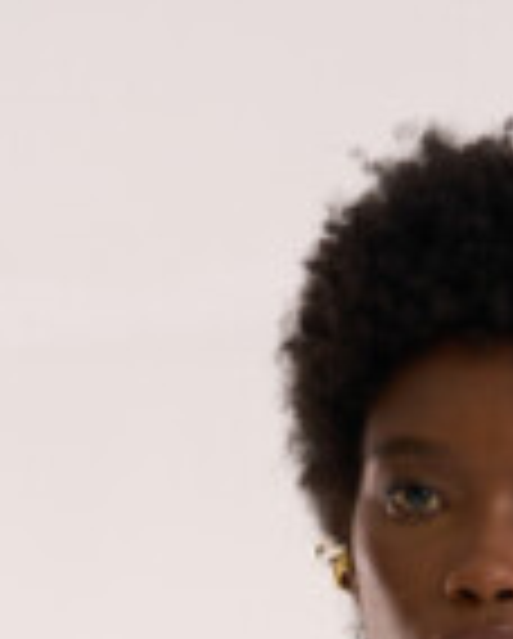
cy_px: 1566
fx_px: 3901
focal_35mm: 206
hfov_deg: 7.5
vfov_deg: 8.5
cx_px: 495
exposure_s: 1/160
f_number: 8
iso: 320
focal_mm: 41.6
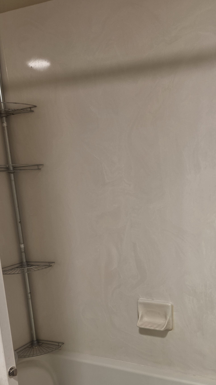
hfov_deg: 31.3
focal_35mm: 37
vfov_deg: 52.2
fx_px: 377
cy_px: 277
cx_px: 167
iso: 160
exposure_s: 1/120
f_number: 1.8
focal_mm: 5.4
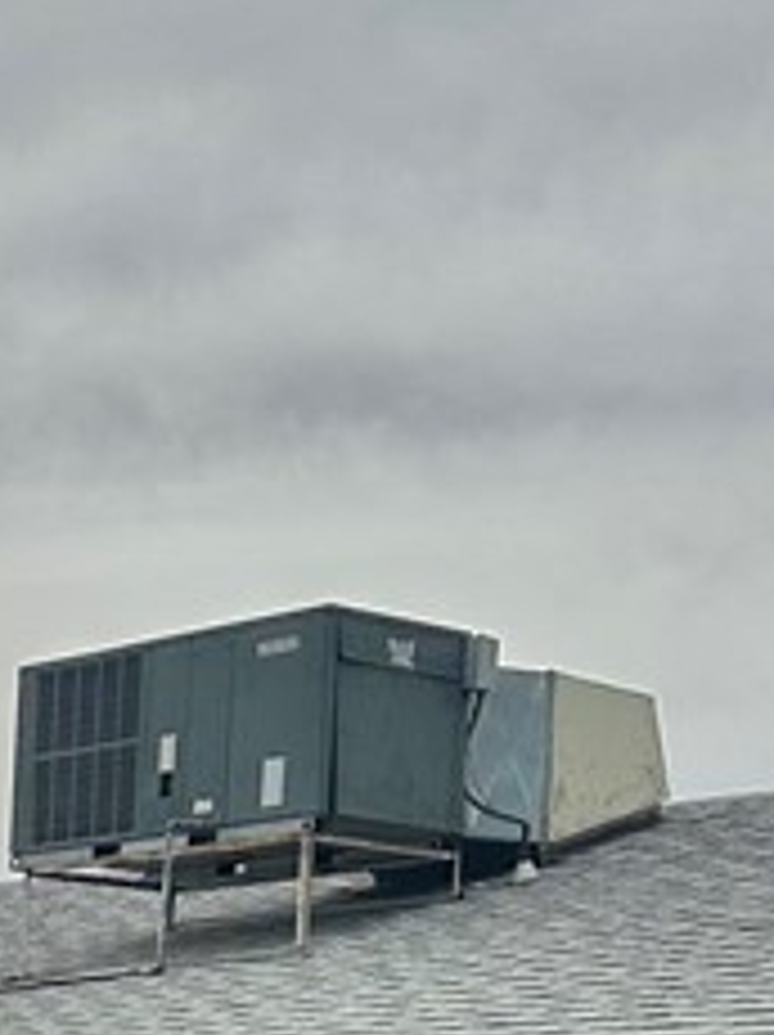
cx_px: -706
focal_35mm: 107
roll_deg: -4.0
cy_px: 1346
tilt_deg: -2.4
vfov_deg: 17.3
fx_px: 3196
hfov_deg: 12.4
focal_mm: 6.86
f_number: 1.78
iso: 80
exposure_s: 1/13699
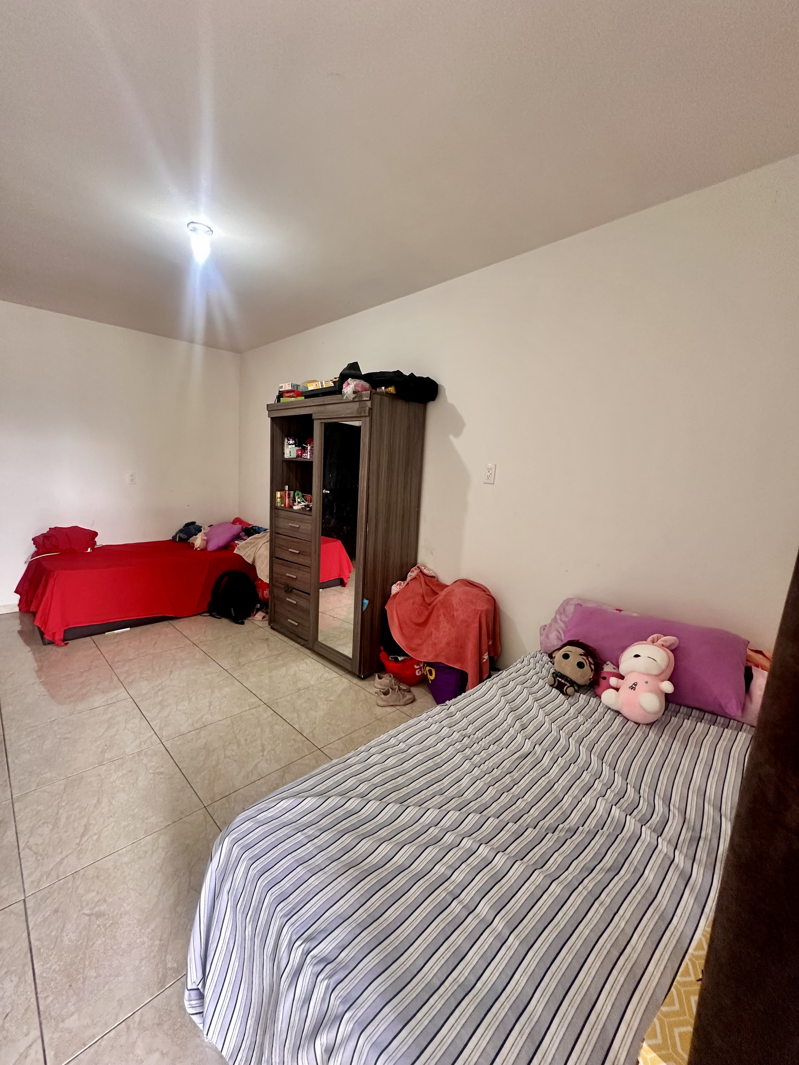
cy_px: 532
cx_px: 400
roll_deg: -3.7
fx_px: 431
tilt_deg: -7.6
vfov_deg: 102.1
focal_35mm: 14
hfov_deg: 85.7
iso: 250
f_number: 2.2
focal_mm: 2.22
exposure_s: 1/60
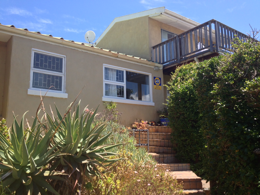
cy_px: 98
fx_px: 263
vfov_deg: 40.7
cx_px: 130
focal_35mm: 35
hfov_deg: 52.6
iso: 50
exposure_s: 1/767
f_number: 2.4
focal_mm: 4.28
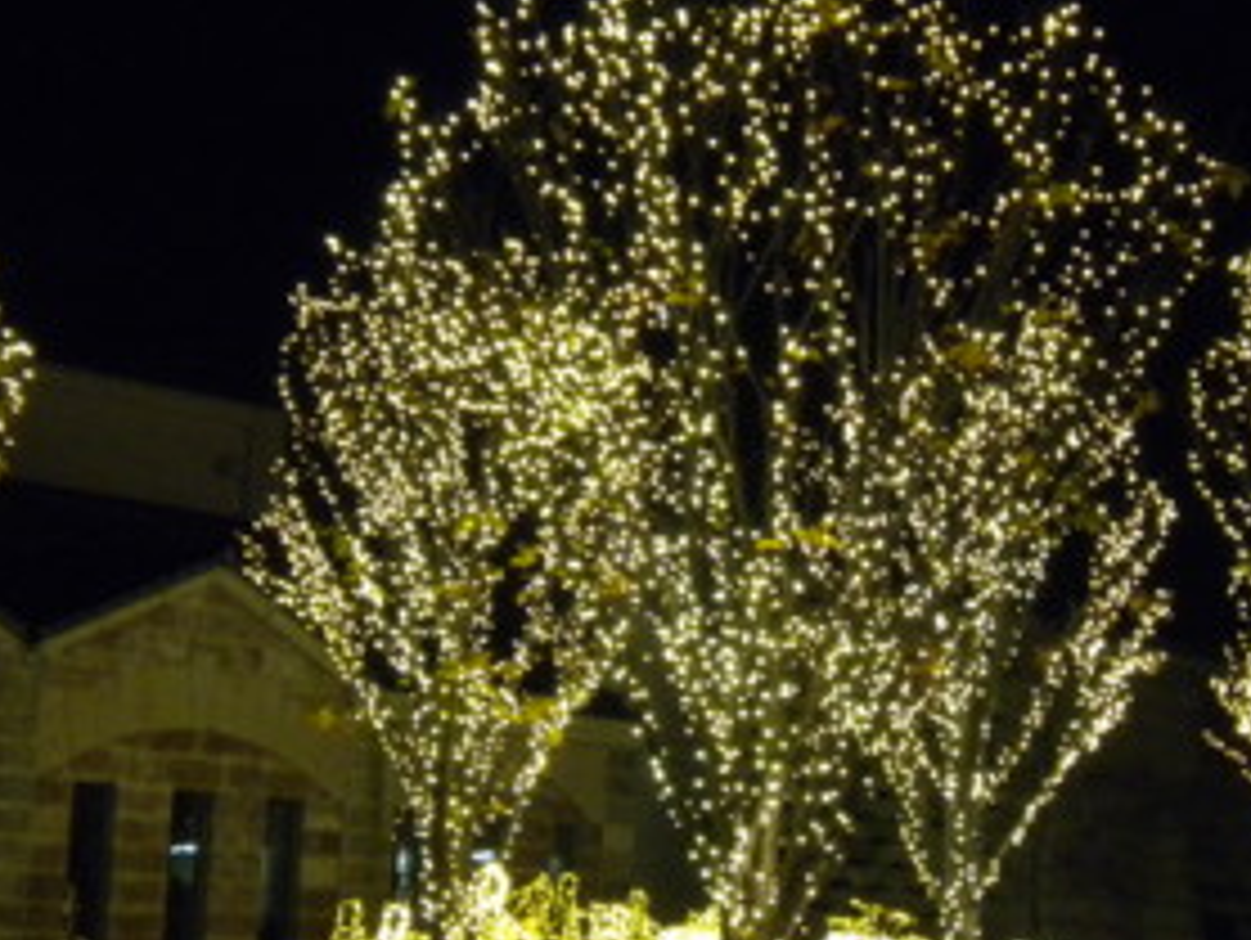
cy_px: 576
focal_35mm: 128
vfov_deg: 11.6
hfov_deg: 15.4
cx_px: 716
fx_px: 4630
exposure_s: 1/10.7
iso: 619
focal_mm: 14.3
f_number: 5.1
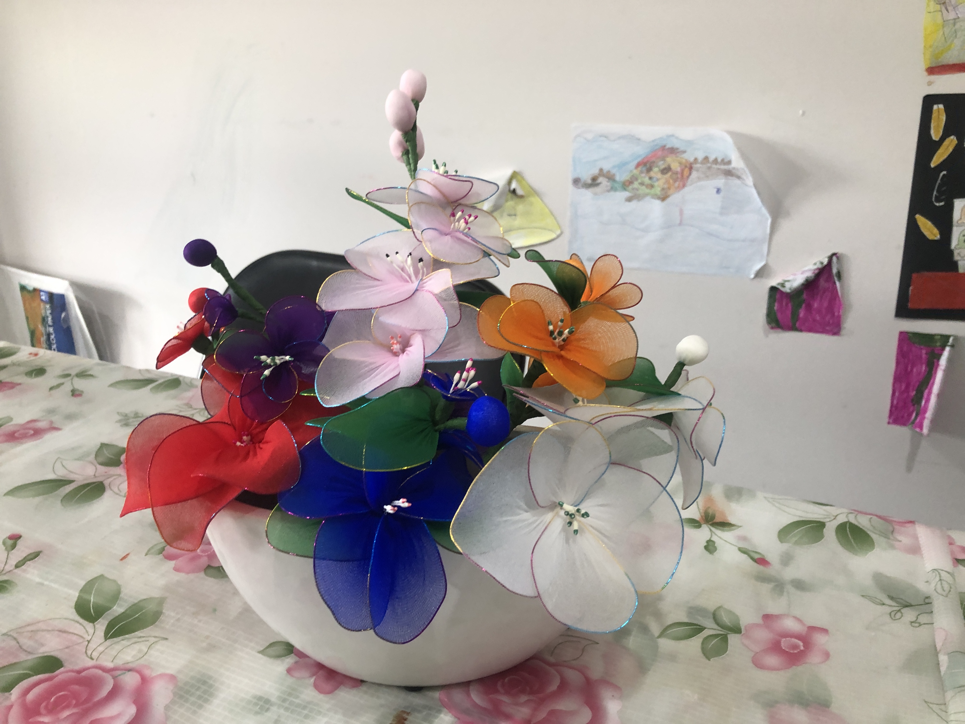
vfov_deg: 49.7
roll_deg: +0.1
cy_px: 362
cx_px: 482
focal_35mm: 28
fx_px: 781
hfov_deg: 63.4
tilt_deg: -20.7
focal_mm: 4
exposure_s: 1/17
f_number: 1.8
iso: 50
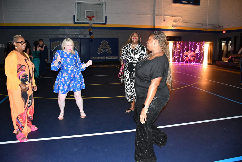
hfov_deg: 67.4
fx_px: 182
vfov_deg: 47.9
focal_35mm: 27
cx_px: 121
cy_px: 81
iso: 6400
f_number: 3.5
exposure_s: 1/60
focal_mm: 18
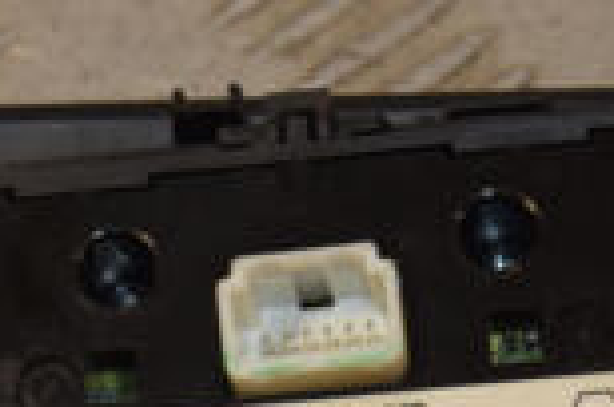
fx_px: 6178
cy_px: 543
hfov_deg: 5.7
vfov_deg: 3.8
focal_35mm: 363
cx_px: 163
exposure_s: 1/200
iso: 800
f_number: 8
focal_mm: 62
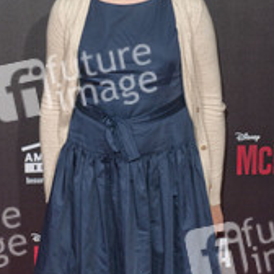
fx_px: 1272
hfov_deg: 12.3
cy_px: 165
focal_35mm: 142
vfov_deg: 12.3
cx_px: 122
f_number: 4.5
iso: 400
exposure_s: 1/400
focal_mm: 70
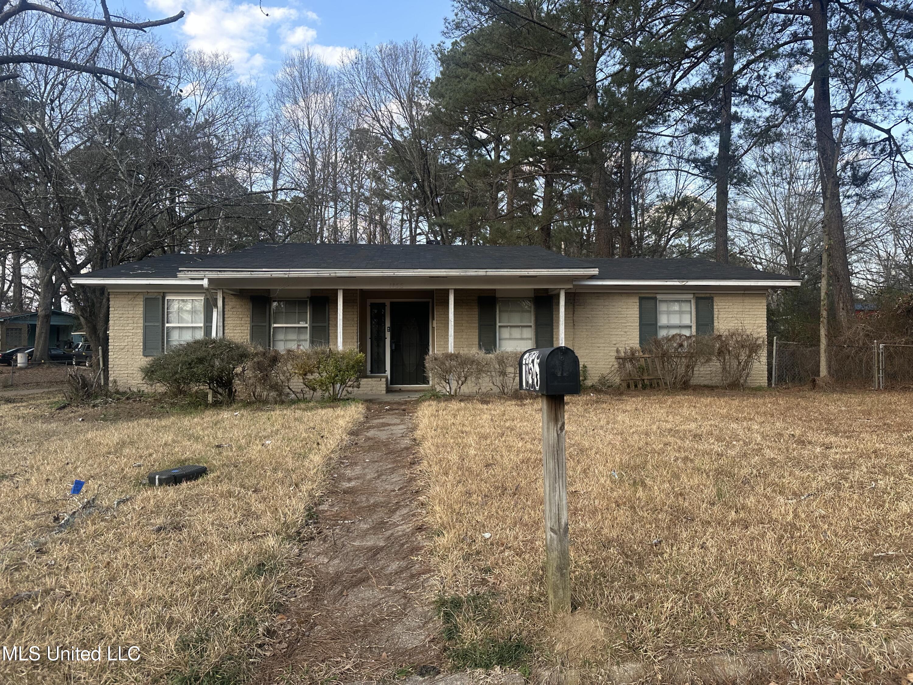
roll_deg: -1.5
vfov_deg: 56.8
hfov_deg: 71.6
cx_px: 456
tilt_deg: +2.5
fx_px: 633
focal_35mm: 24
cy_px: 342
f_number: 1.78
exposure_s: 1/516
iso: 80
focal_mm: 6.86
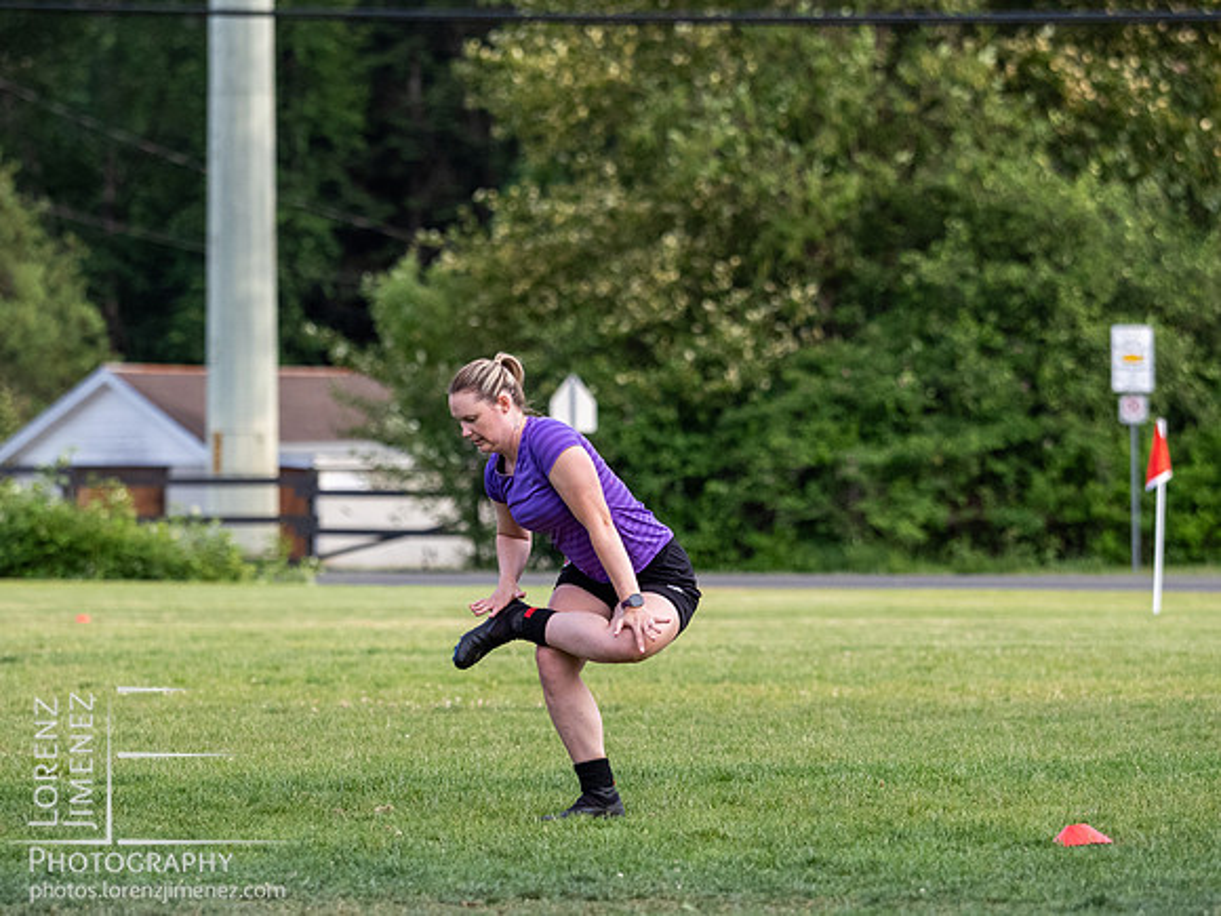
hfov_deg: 5.7
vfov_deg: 4.3
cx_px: 542
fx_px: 12291
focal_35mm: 348
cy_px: 458
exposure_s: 1/1000
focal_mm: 150
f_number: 3.5
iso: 1000
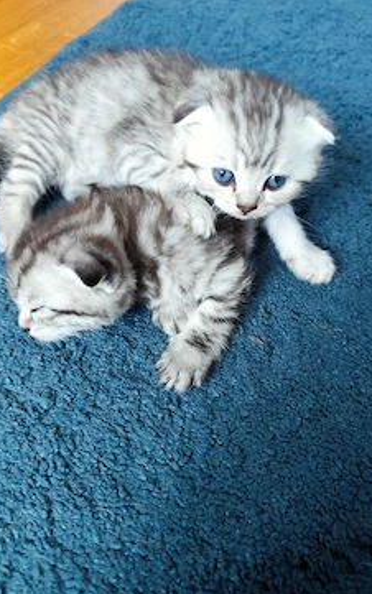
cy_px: 299
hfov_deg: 46.1
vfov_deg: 68.4
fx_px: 437
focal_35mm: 27
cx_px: 186
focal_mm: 6.14
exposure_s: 1/20
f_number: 1.65
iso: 1600
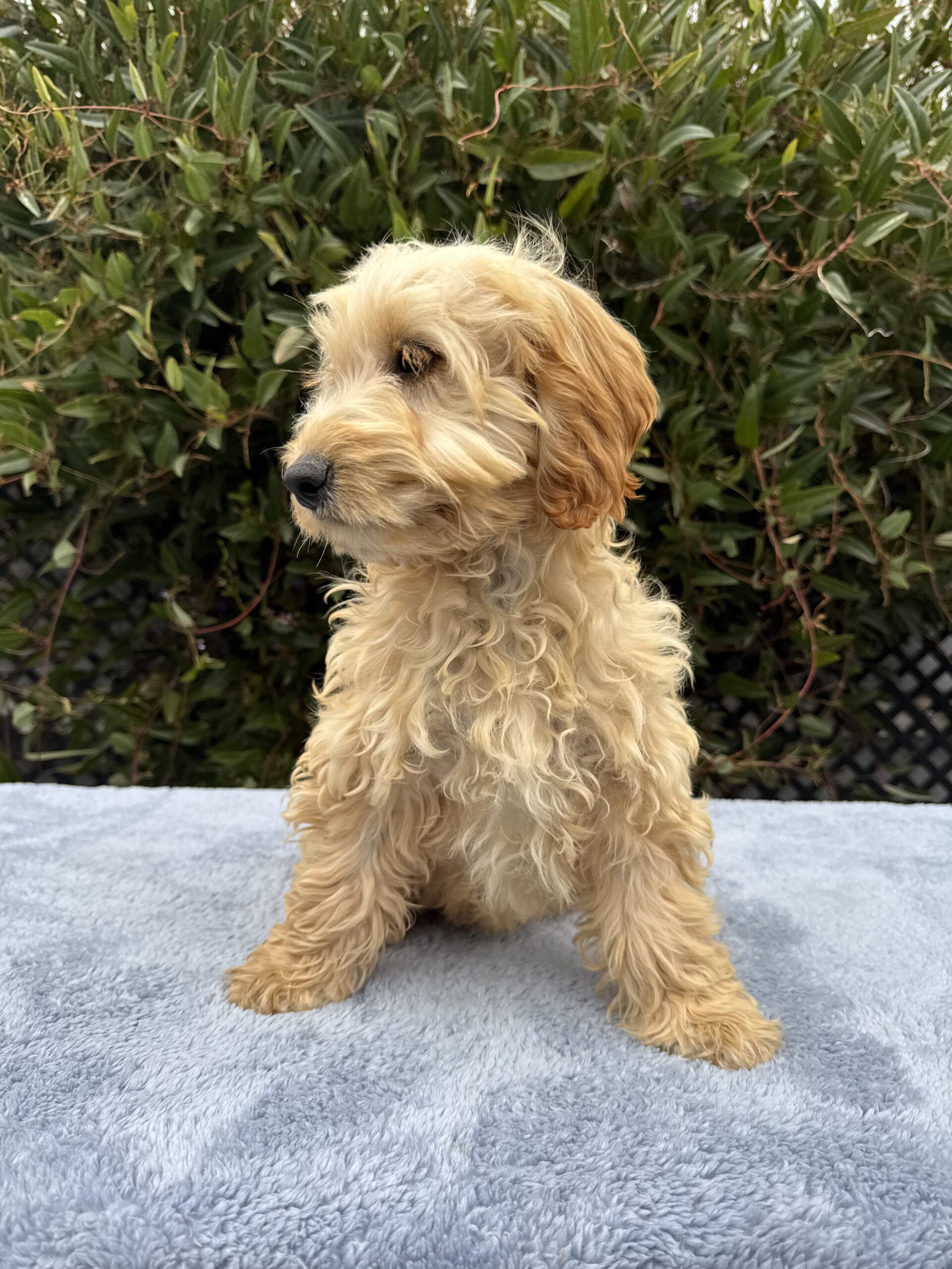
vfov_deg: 71.6
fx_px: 880
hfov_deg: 56.8
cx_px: 476
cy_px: 634
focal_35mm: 24
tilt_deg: -5.0
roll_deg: -1.4
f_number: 1.78
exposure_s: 1/700
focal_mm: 6.76
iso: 80
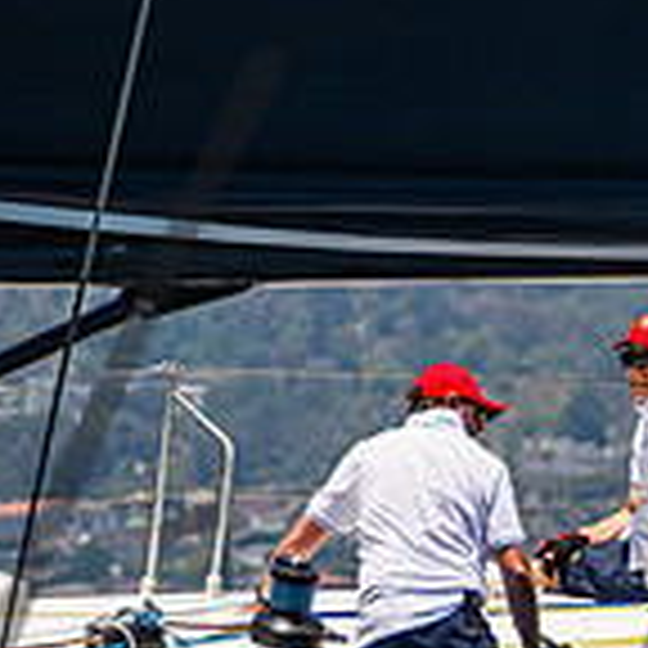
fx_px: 22513
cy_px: 691
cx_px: 927
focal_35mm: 1063
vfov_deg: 1.6
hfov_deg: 1.6
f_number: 8
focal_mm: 310
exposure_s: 1/1600
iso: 400
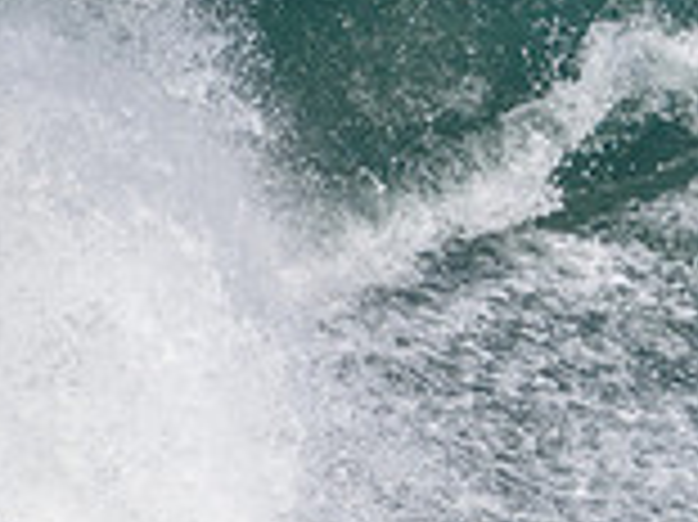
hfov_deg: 0.9
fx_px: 45798
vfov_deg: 0.7
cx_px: 1252
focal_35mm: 2273
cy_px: 299
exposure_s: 1/2000
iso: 280
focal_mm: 420
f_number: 5.6
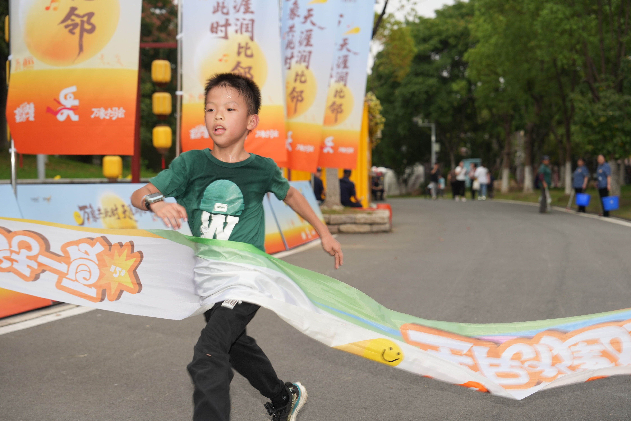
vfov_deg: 25.1
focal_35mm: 54
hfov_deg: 36.9
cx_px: 316
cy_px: 210
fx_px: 946
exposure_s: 1/250
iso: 250
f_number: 3.5
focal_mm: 54
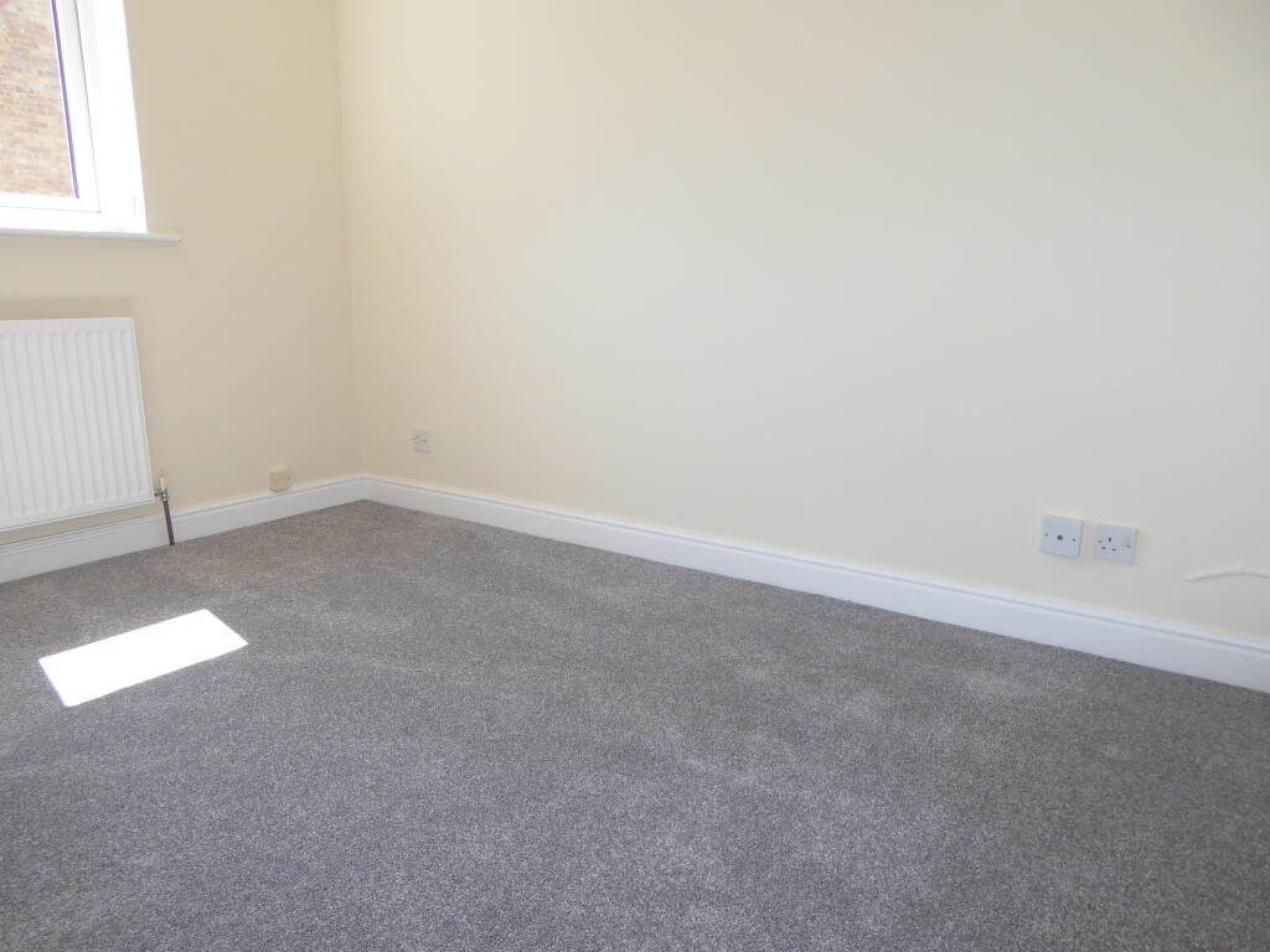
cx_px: 635
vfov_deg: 56.8
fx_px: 881
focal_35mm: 24
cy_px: 476
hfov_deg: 71.6
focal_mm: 4.3
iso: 100
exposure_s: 1/60
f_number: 3.3
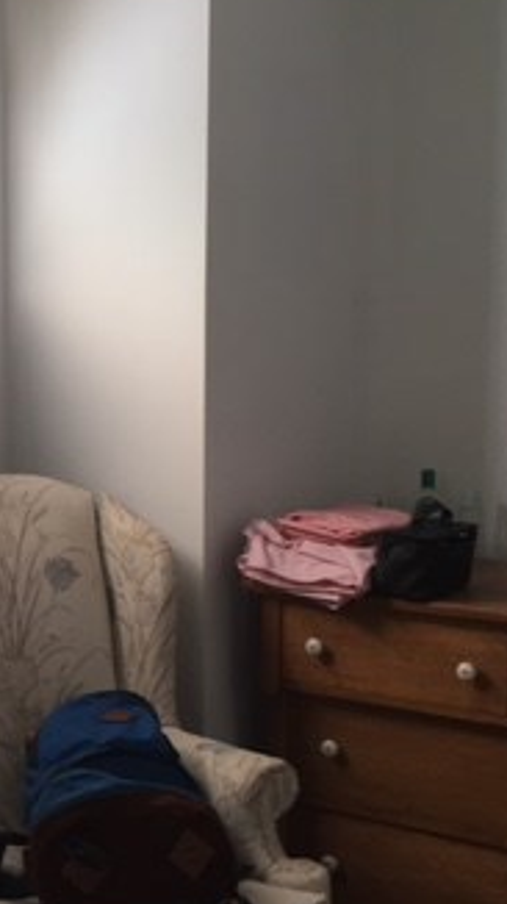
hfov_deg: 18.8
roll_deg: +1.9
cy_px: 535
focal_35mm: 62
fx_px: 1484
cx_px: -6
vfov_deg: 33.8
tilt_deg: -5.9
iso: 64
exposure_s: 1/30
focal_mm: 4.15
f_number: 2.2
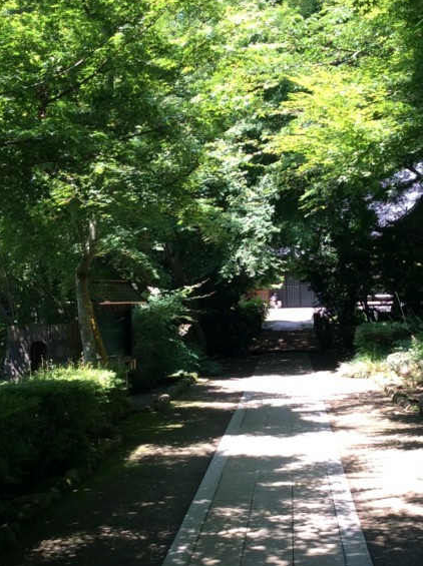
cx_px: 285
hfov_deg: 25.0
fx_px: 948
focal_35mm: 58
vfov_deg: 33.1
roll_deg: +1.3
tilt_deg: -6.6
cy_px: 356
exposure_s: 1/153
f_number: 2.4
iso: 32
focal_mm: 3.3
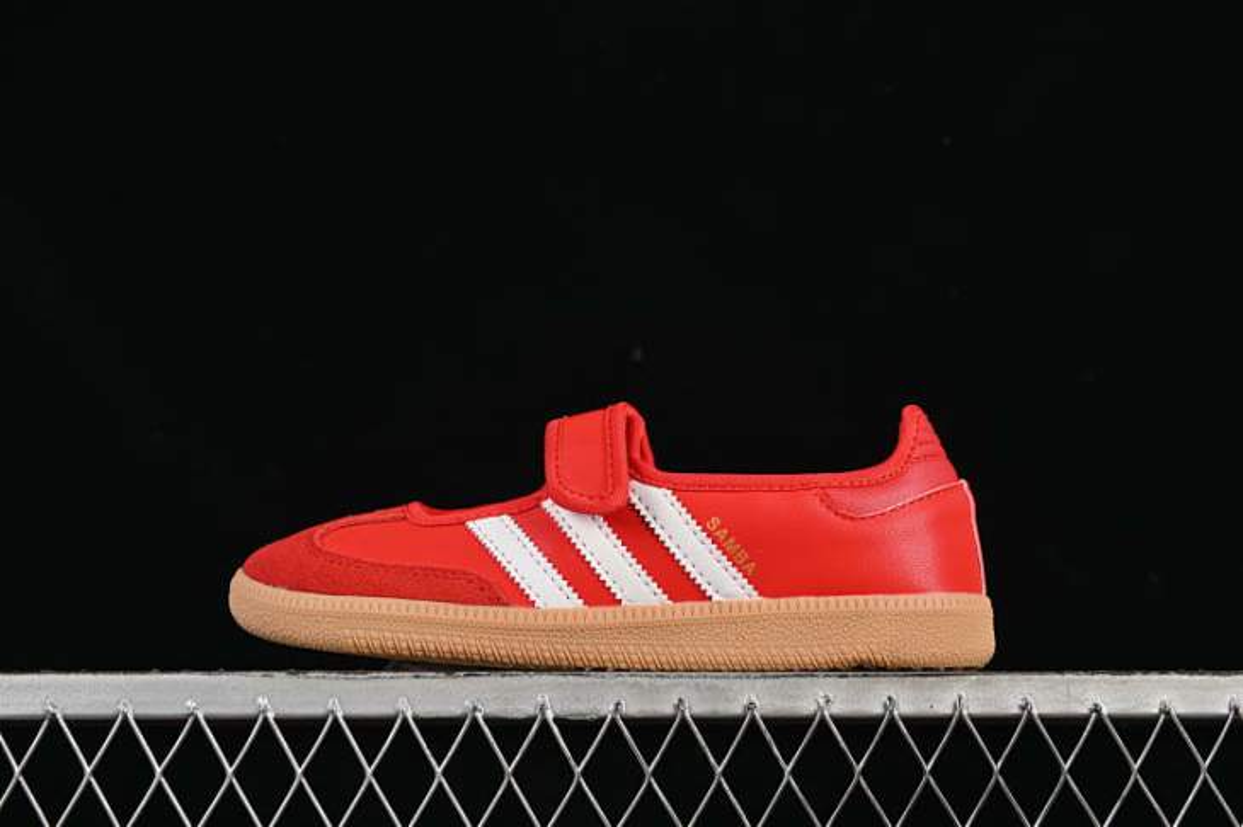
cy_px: 414
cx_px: 622
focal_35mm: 75
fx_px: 2588
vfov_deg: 18.2
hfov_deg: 27.0
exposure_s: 1/80
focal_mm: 50
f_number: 8
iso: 160
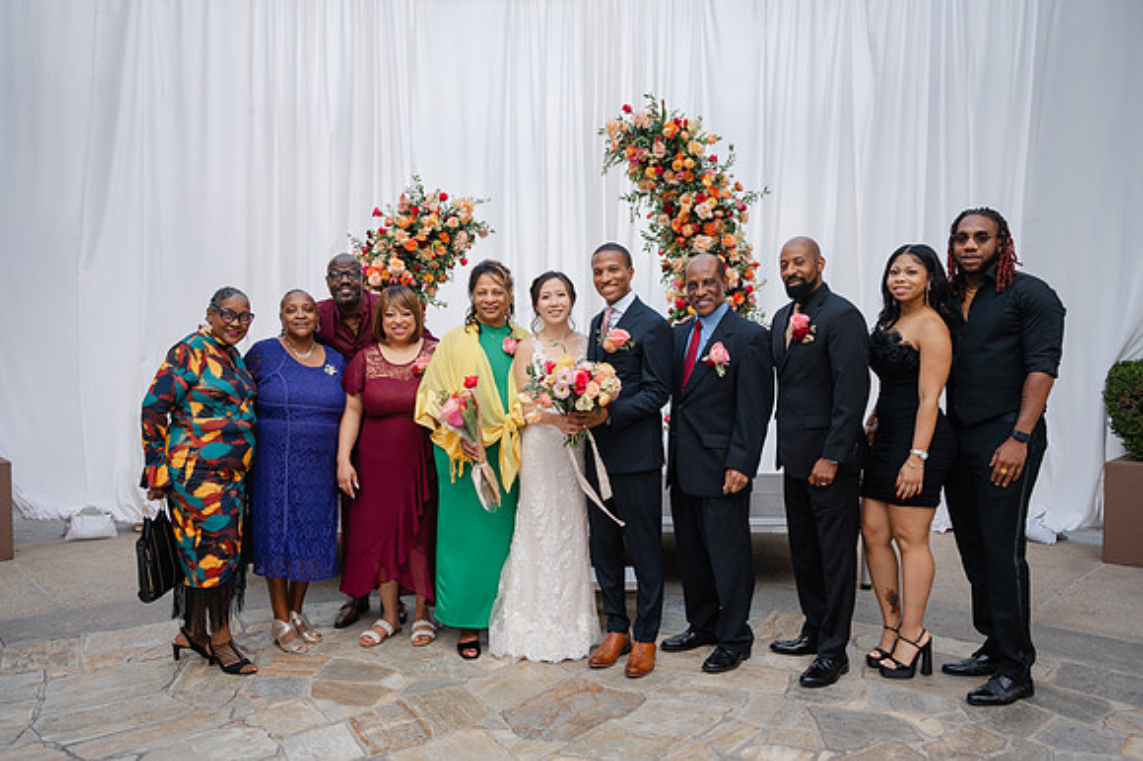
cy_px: 380
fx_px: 888
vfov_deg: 46.4
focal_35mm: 28
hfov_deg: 65.5
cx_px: 572
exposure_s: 1/125
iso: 100
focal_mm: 28
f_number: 4
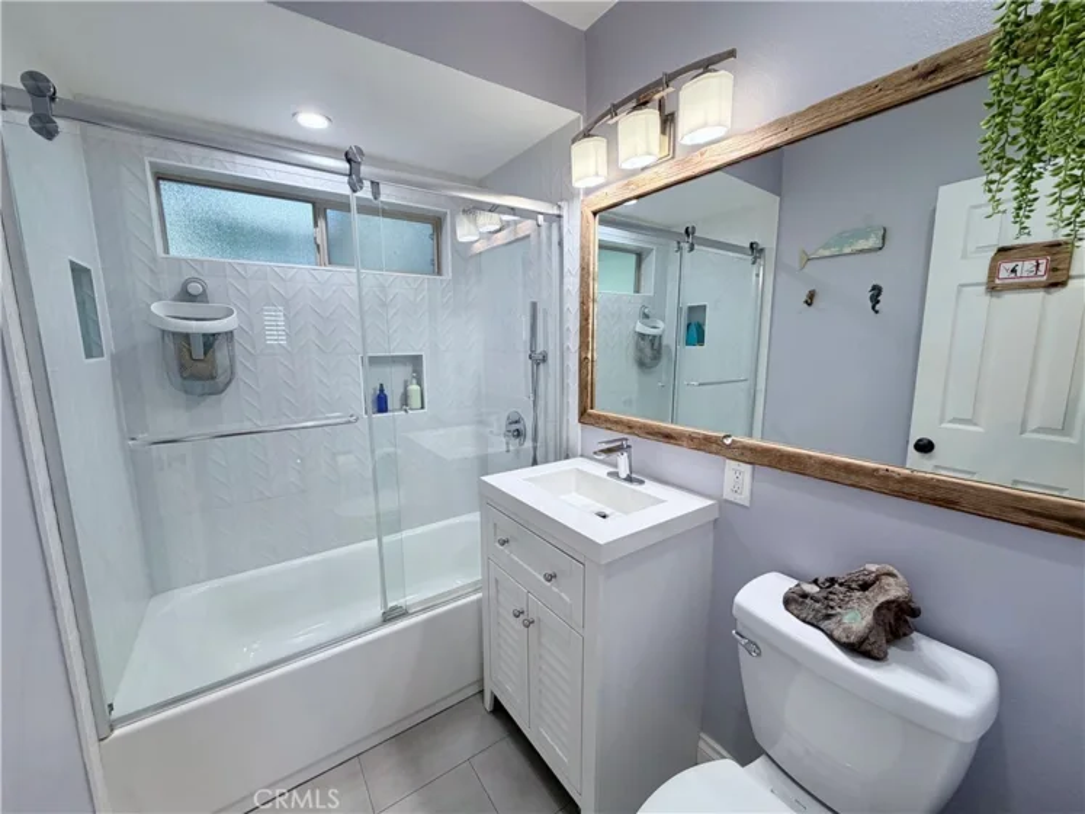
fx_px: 439
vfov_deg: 85.7
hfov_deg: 102.1
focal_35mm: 14
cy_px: 407
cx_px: 542
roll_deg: +1.1
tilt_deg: -8.2
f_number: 2.2
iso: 125
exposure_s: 1/120
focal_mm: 2.22
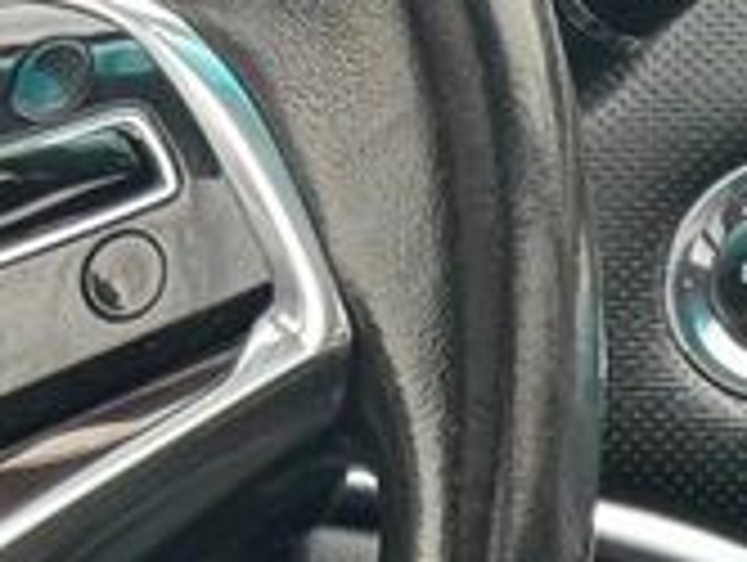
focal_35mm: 296
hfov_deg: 6.3
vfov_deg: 5.0
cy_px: 904
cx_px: 1858
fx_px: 6397
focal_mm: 6.76
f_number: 1.78
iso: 64
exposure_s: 1/197
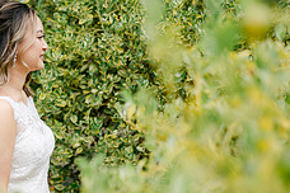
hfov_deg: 22.3
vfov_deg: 15.3
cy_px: 79
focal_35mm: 89
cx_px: 27
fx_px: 717
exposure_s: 1/2500
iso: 100
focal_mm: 35
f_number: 1.4
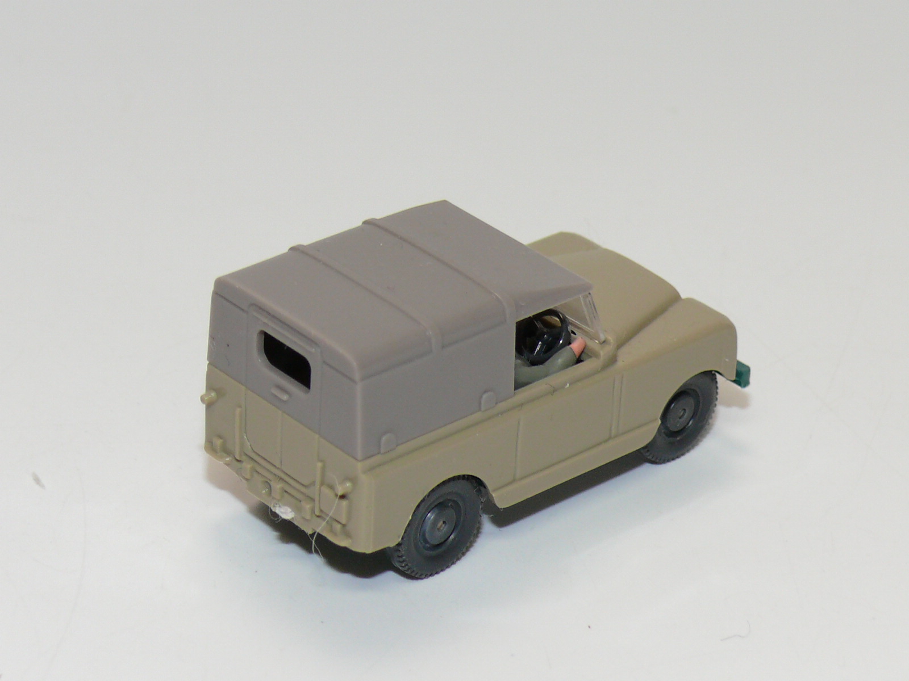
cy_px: 340
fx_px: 3466
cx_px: 454
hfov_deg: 14.9
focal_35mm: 132
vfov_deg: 11.2
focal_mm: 15.7
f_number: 4
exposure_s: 1/30
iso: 100
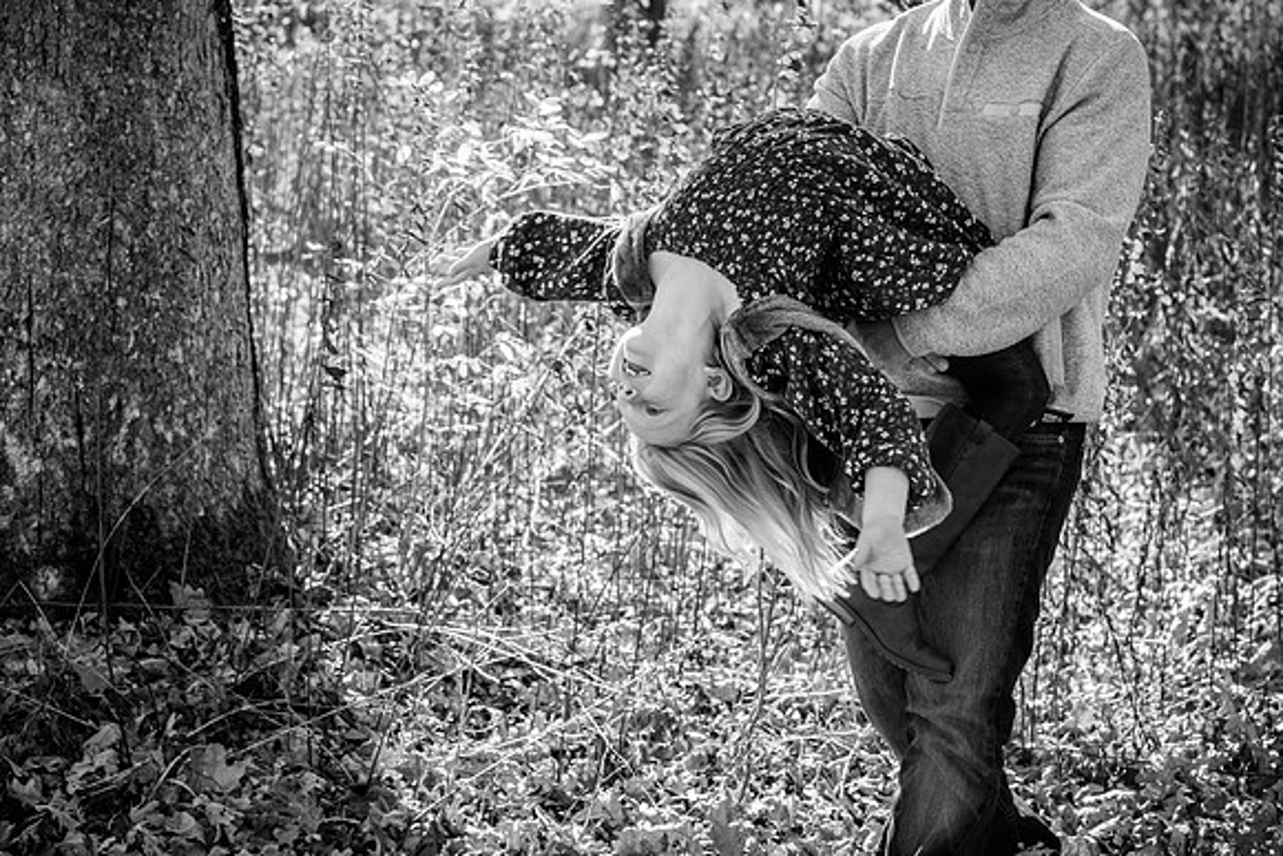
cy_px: 428
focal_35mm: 85
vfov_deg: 16.1
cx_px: 642
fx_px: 3030
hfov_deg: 23.9
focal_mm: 85
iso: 250
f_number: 6.3
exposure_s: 1/250
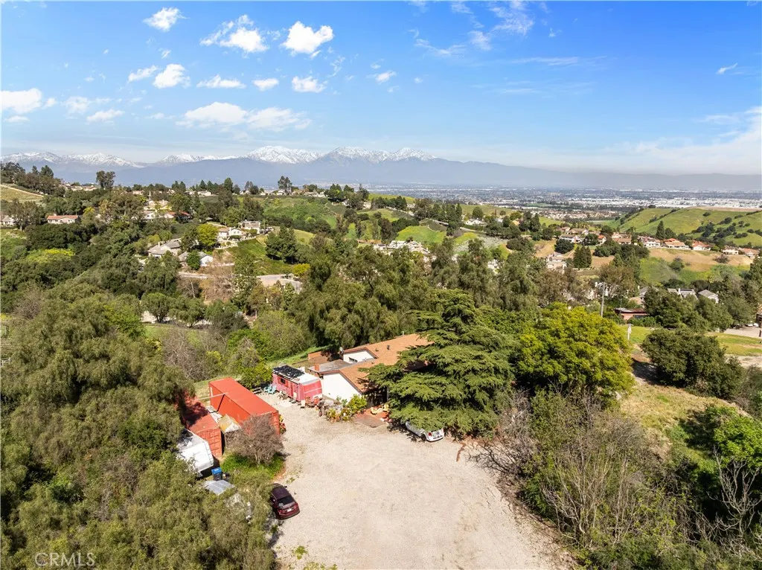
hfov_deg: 71.6
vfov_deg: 56.7
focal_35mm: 24
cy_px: 285
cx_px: 381
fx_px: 528
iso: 100
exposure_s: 1/2500
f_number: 2.8
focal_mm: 12.29
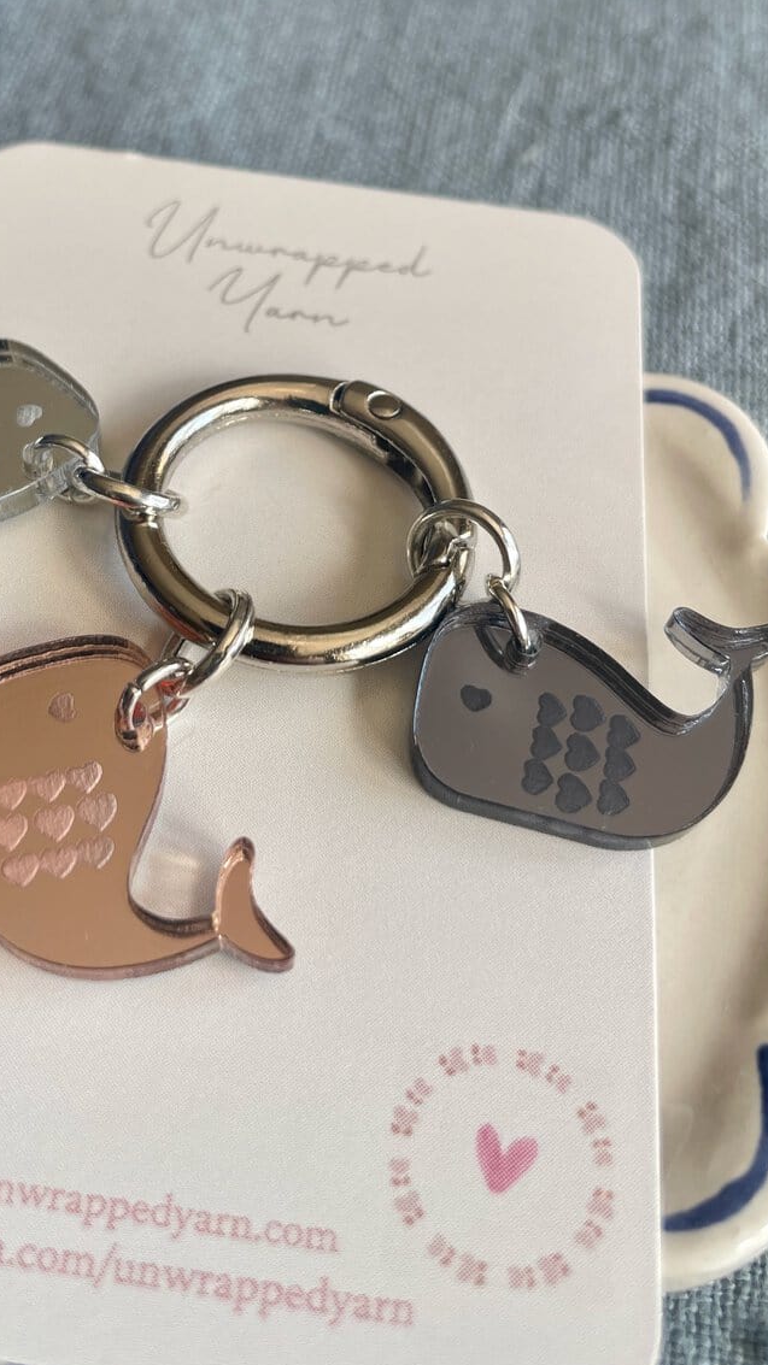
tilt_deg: -54.1
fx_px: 1449
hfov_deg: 29.5
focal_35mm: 40
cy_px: 419
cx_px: 268
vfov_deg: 49.3
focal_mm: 4.2
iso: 32
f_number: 1.6
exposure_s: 1/230
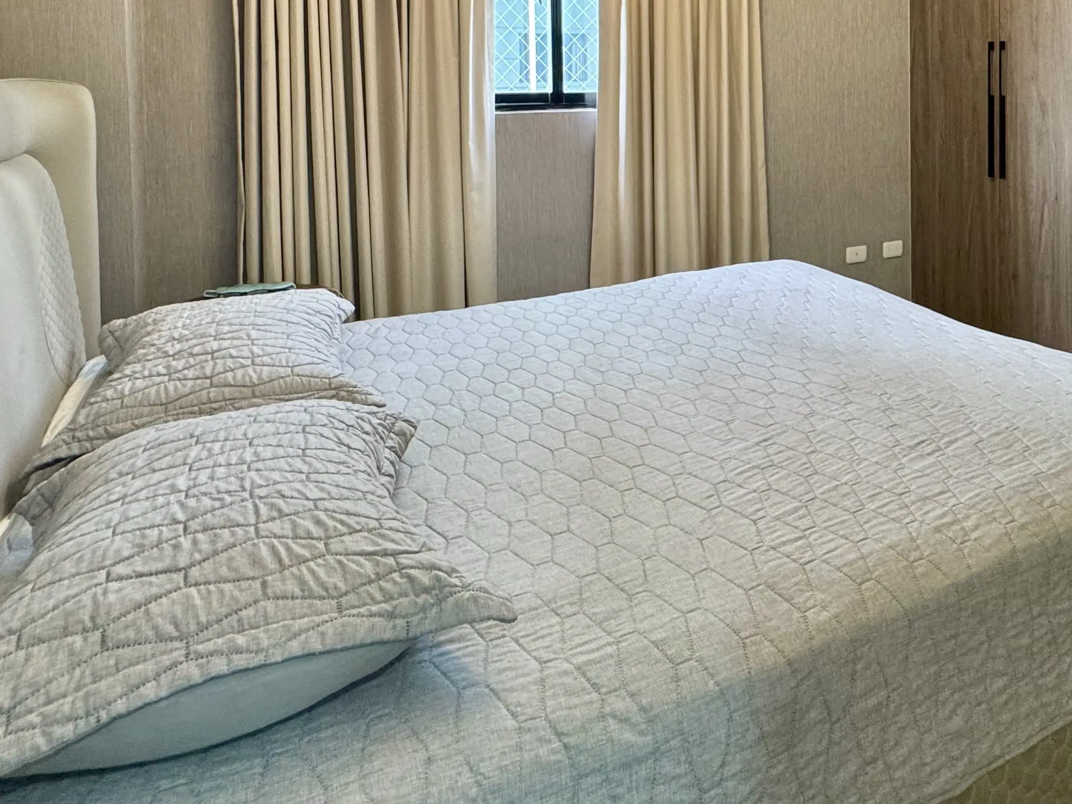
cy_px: 98
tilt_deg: -2.2
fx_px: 867
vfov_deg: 45.6
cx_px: 774
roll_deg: +0.7
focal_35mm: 28
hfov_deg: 60.7
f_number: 2.2
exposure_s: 1/60
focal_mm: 2.22
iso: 200
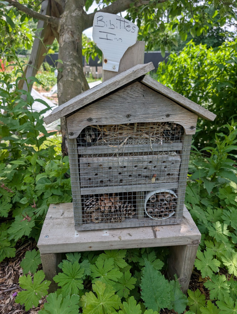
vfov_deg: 71.5
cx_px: 118
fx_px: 219
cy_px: 157
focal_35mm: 24
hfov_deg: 56.9
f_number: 1.68
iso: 25
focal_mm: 6.9
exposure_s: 1/693
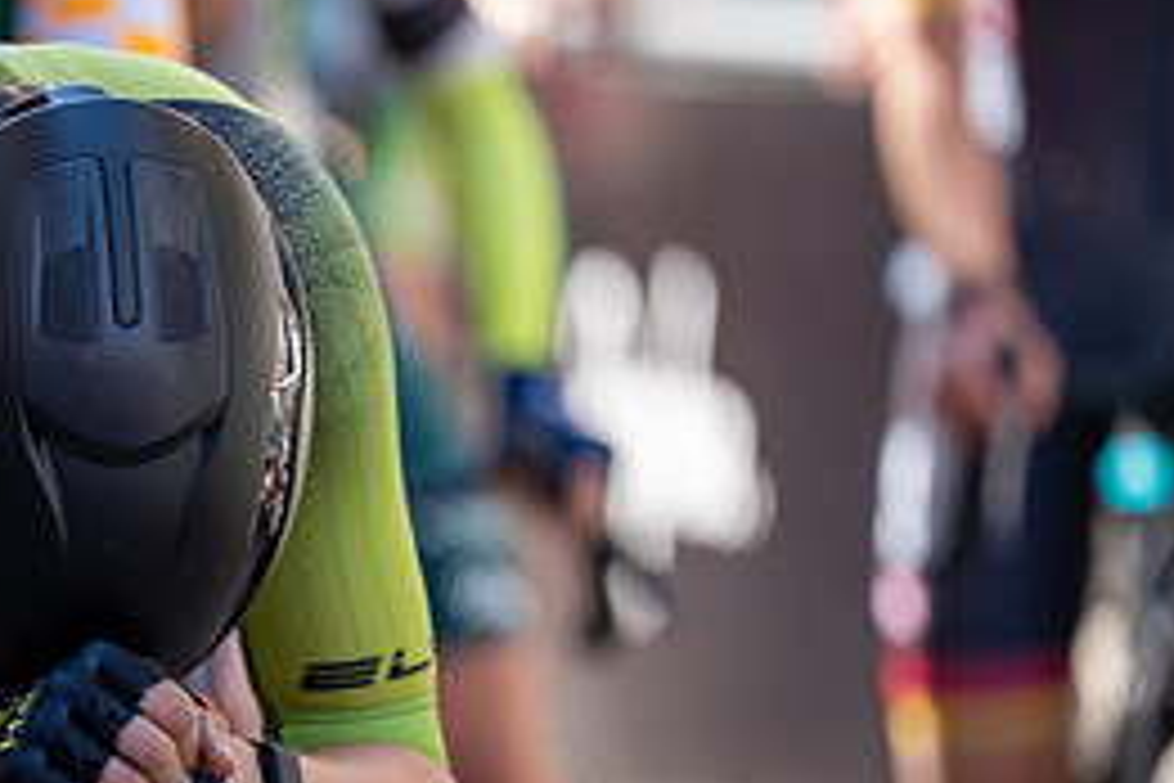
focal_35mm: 437
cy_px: 655
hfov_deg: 4.7
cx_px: -67
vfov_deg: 3.1
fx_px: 14250
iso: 100
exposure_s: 1/250
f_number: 2.8
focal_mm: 197
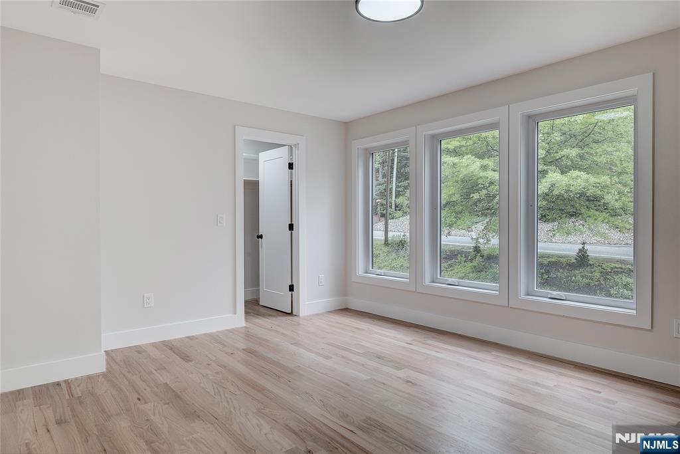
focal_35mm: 21
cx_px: 340
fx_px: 397
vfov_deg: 59.5
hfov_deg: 81.2
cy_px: 227
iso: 400
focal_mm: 21
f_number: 8
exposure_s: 1/100
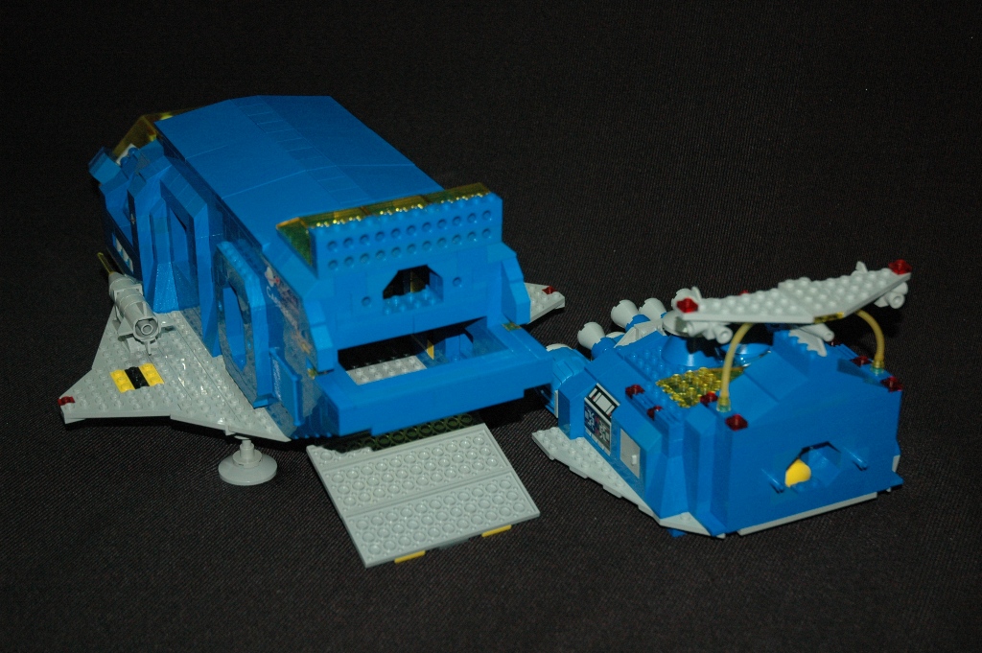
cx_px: 491
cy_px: 326
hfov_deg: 37.9
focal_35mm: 52
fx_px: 1431
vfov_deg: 25.7
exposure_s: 1/60
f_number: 4.2
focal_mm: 35
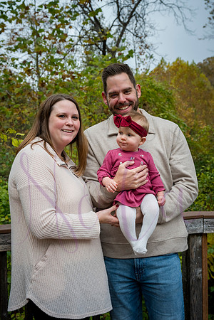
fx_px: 446
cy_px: 160
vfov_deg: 39.6
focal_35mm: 50
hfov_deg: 27.0
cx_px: 107
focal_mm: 50
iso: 400
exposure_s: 1/500
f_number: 6.3
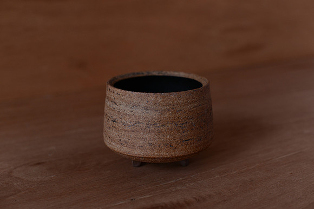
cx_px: 157
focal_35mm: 50
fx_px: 436
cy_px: 104
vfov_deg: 27.0
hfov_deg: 39.6
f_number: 3.5
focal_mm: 50
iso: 640
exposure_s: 1/60
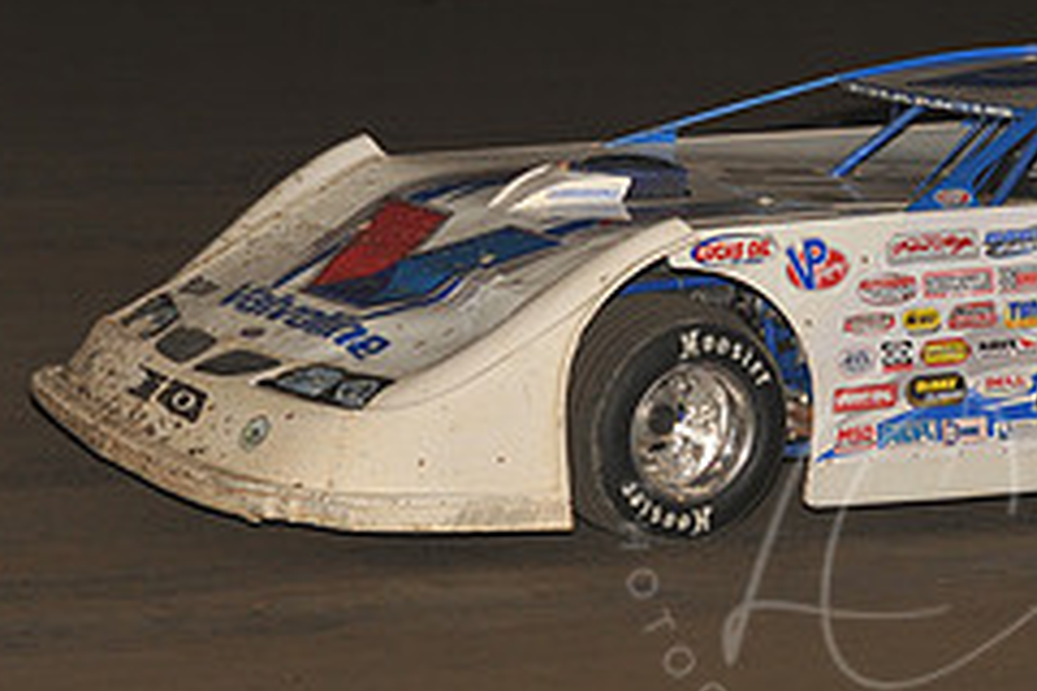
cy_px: 121
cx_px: 877
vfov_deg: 7.1
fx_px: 5559
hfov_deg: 10.6
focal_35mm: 193
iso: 800
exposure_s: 1/320
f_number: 6.3
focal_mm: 80
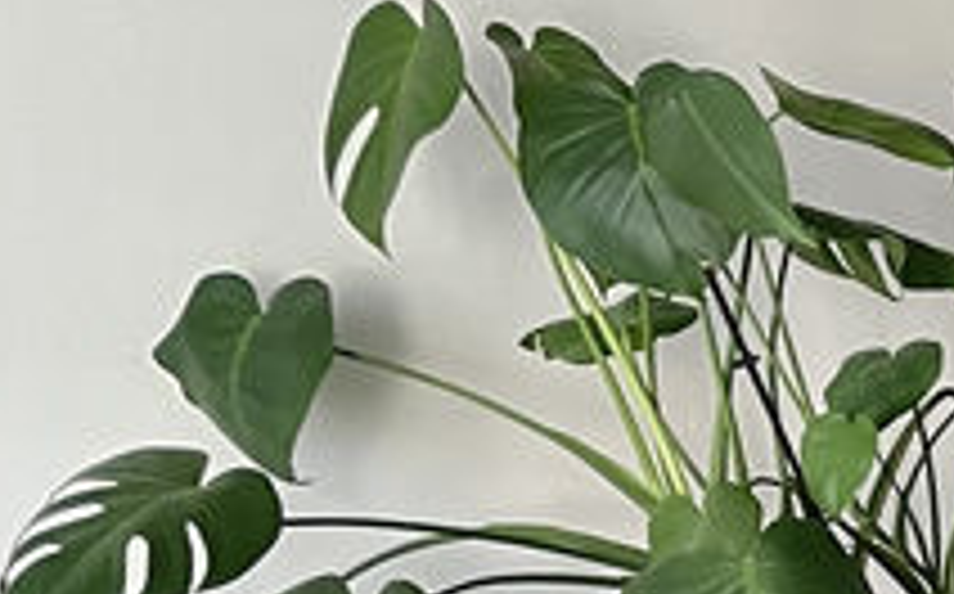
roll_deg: +4.9
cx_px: 2223
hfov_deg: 12.8
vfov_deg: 9.8
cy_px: 814
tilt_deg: -12.0
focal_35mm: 130
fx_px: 3376
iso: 160
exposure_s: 1/60
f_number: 1.6
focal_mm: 4.2
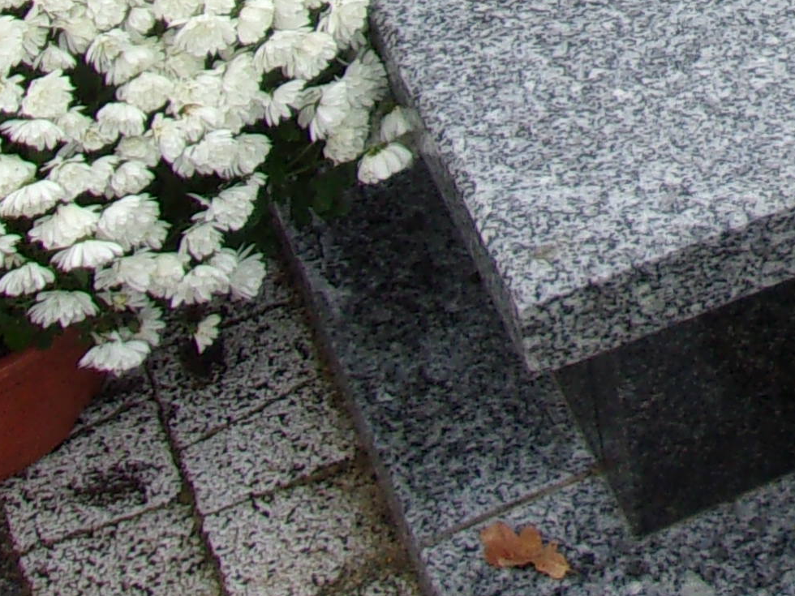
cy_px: -568
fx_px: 2917
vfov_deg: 10.7
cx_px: 1281
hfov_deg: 14.3
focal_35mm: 127
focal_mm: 4.9
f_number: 3
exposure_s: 1/300
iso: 80
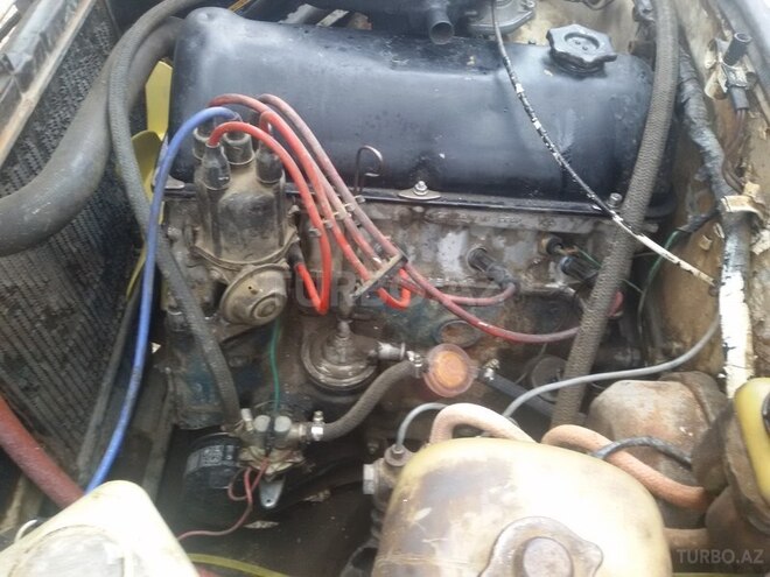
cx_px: 385
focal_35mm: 31
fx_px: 690
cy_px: 288
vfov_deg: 45.4
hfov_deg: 58.4
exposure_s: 1/33
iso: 64
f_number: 2.4
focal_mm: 2.93
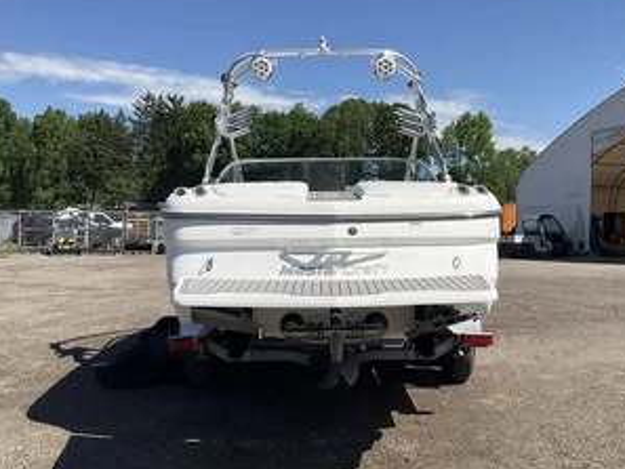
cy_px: 217
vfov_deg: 36.8
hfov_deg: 47.8
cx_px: 335
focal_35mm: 39
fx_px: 704
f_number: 1.8
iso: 25
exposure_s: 1/2667
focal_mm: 3
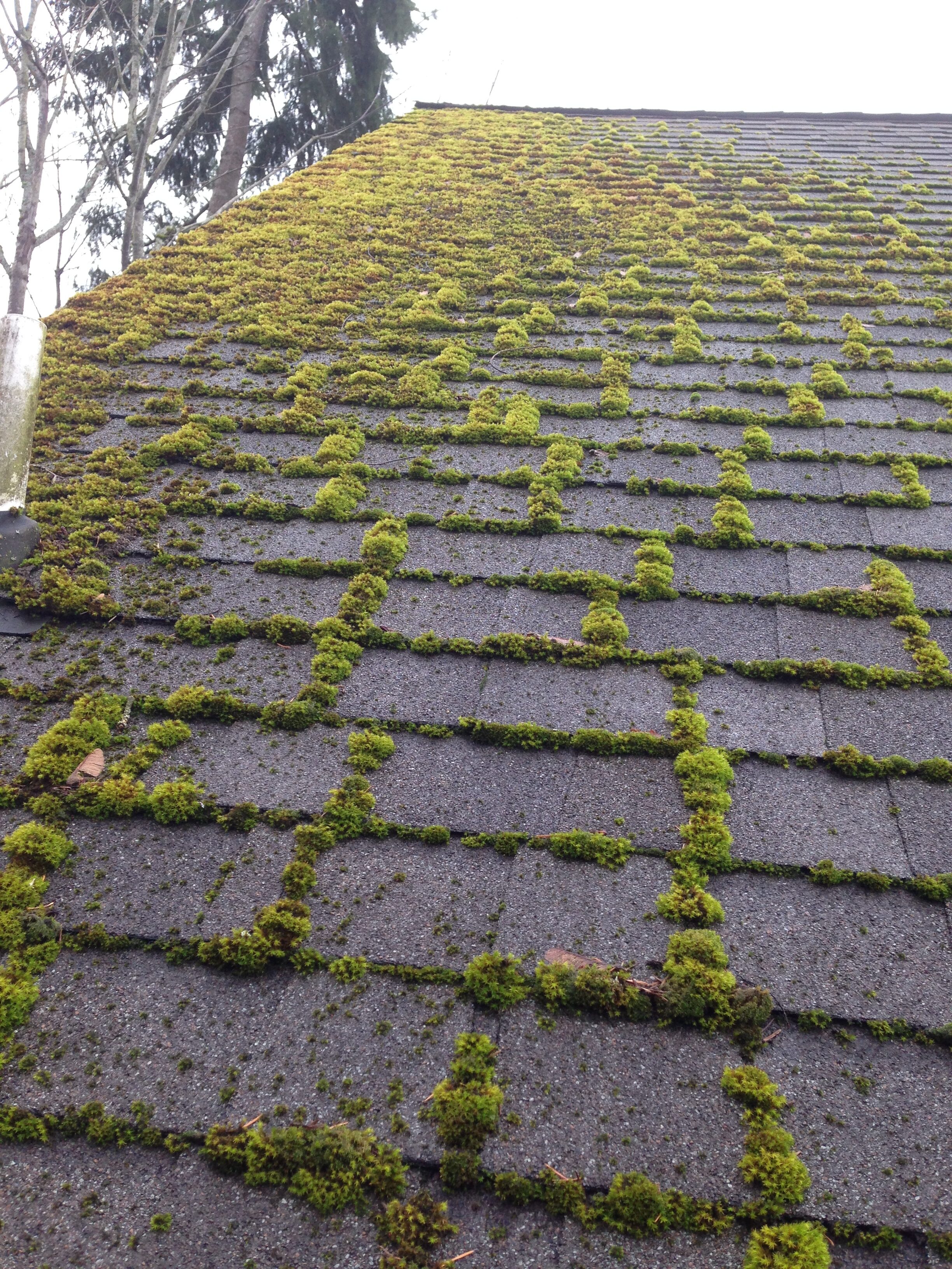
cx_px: 476
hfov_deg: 42.9
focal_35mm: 33
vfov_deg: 55.4
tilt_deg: +11.4
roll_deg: -6.6
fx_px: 1210
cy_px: 634
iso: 80
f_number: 2.4
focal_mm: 4.12
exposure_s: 1/120
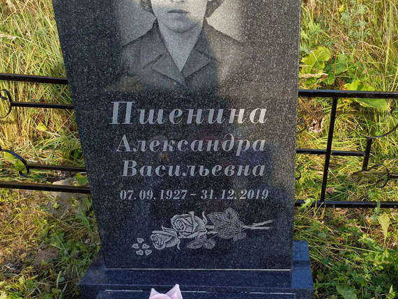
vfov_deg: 40.7
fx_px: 403
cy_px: 148
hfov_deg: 52.0
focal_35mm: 35
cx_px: 252
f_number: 1.69
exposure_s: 1/253
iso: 112
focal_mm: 4.76
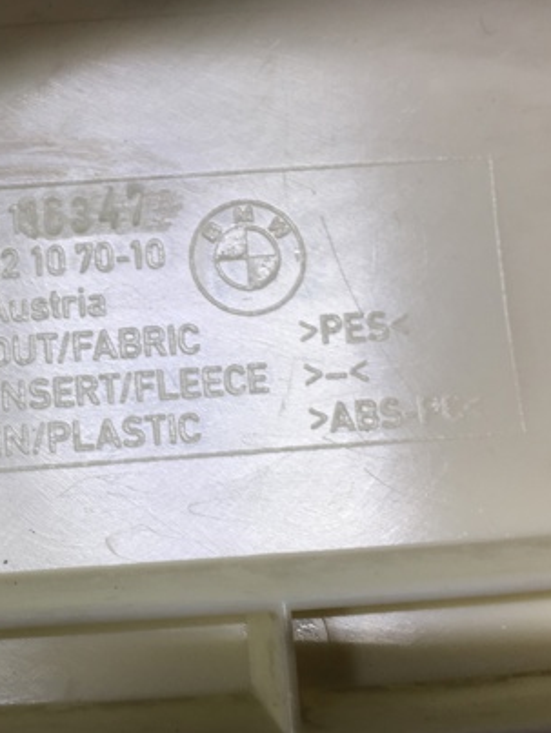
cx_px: 93
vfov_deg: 41.2
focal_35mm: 46
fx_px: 975
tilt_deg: -59.1
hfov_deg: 30.6
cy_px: 386
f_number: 2.2
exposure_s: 1/50
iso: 32
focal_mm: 4.15
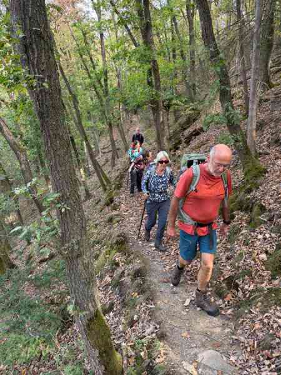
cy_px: 188
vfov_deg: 71.6
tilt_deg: -16.5
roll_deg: -1.3
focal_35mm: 24
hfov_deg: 56.8
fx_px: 260
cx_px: 140
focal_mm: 6.76
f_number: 1.78
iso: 100
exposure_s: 1/121
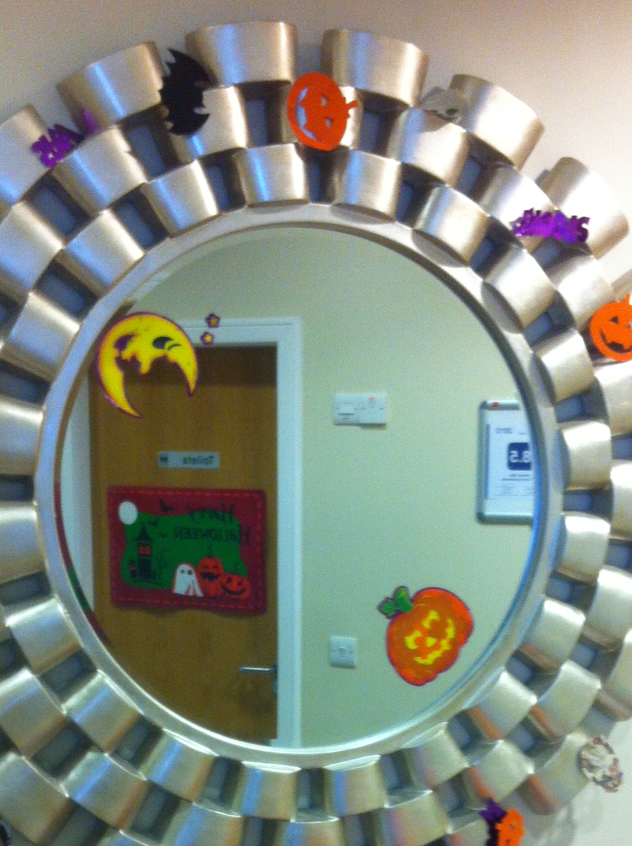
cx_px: 335
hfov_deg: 23.6
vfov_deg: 30.2
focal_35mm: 62
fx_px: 1513
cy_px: 721
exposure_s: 1/15
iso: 125
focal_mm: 3.85
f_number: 2.8
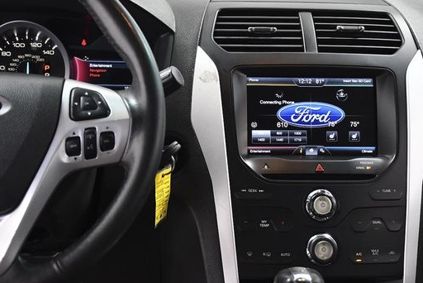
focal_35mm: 60
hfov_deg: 33.4
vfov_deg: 22.7
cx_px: 221
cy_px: 137
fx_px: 705
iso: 2500
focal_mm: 32
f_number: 4.5
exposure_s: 1/200
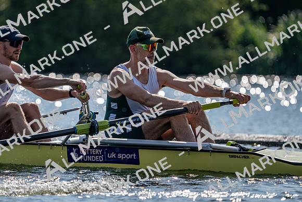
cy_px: 101
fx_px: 3541
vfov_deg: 3.3
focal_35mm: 422
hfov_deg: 4.9
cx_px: 151
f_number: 6.3
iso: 125
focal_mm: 422
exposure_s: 1/1600
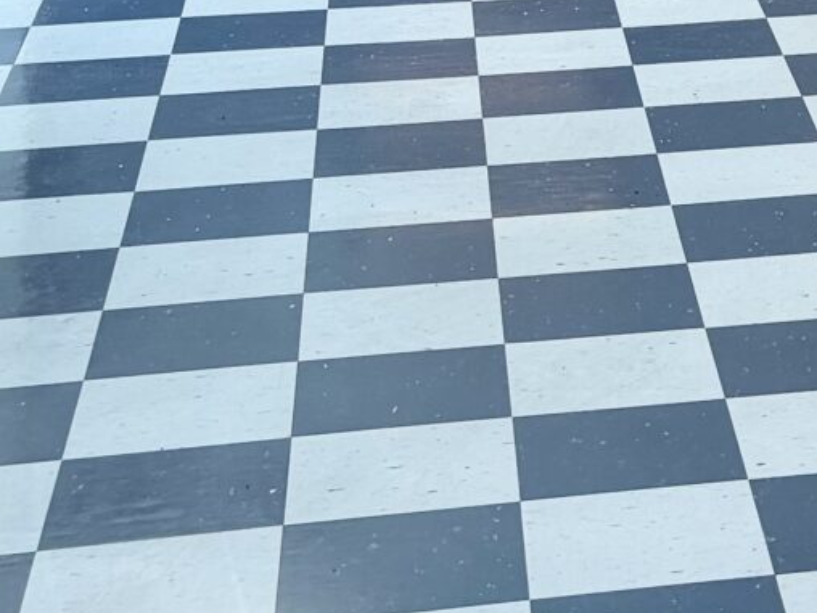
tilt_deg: -1.2
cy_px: -730
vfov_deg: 10.2
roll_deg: +0.0
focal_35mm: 131
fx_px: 3092
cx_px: 1132
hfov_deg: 14.3
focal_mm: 5.96
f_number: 1.6
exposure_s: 1/150
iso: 40
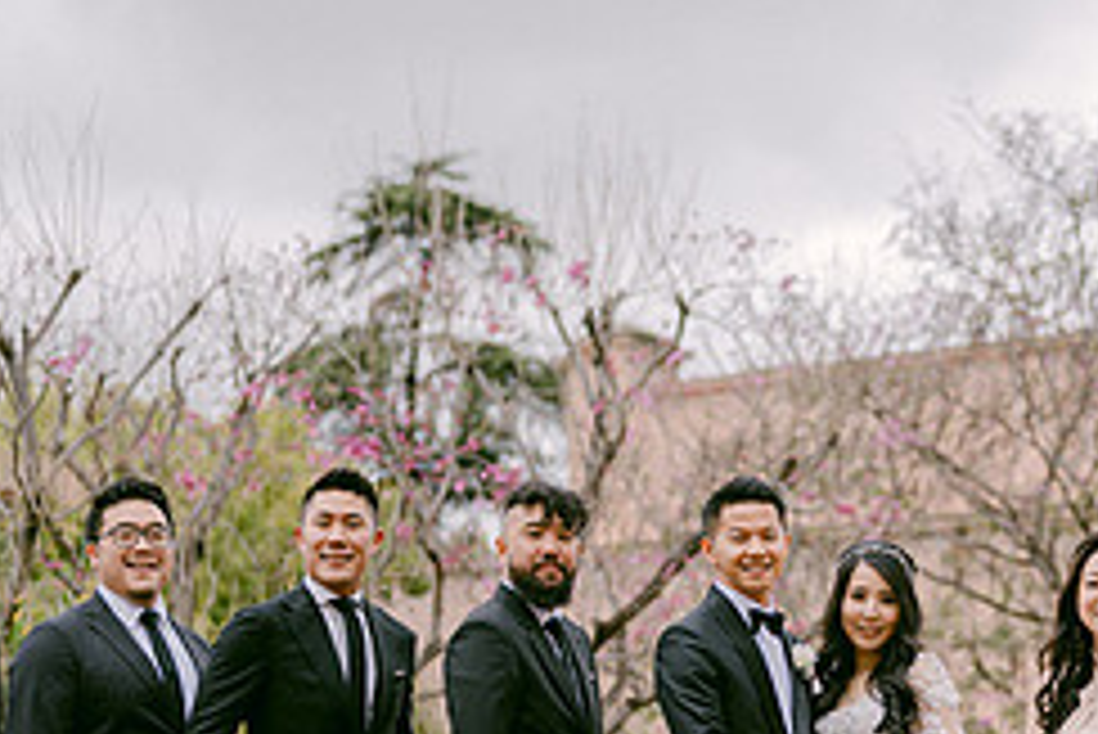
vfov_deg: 11.5
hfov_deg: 17.1
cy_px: 570
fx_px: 3632
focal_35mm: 119
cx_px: 801
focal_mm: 50
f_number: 1.8
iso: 100
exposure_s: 1/1250
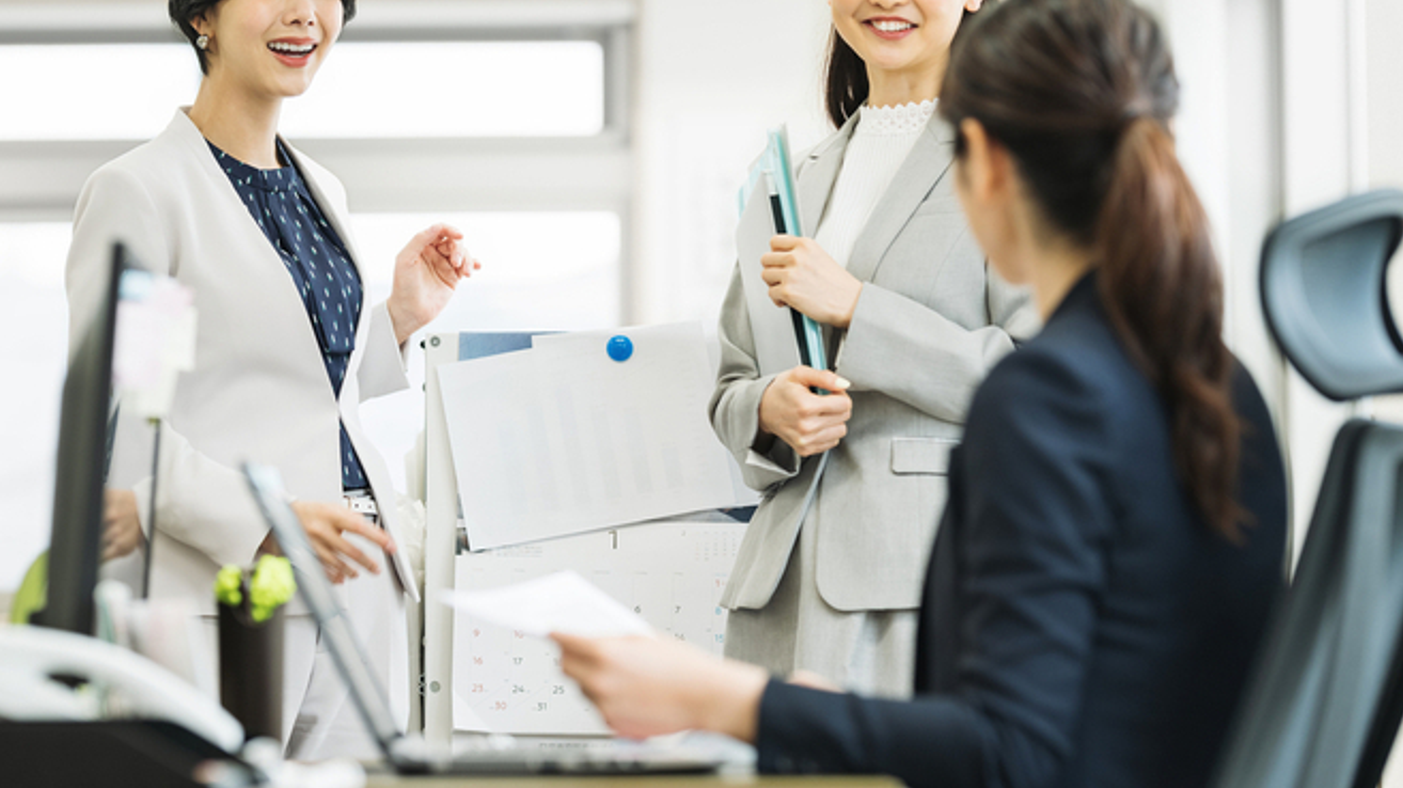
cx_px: 632
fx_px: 4983
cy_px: 304
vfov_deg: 9.0
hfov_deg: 16.0
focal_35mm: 134
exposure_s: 1/200
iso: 250
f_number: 2.2
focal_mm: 105
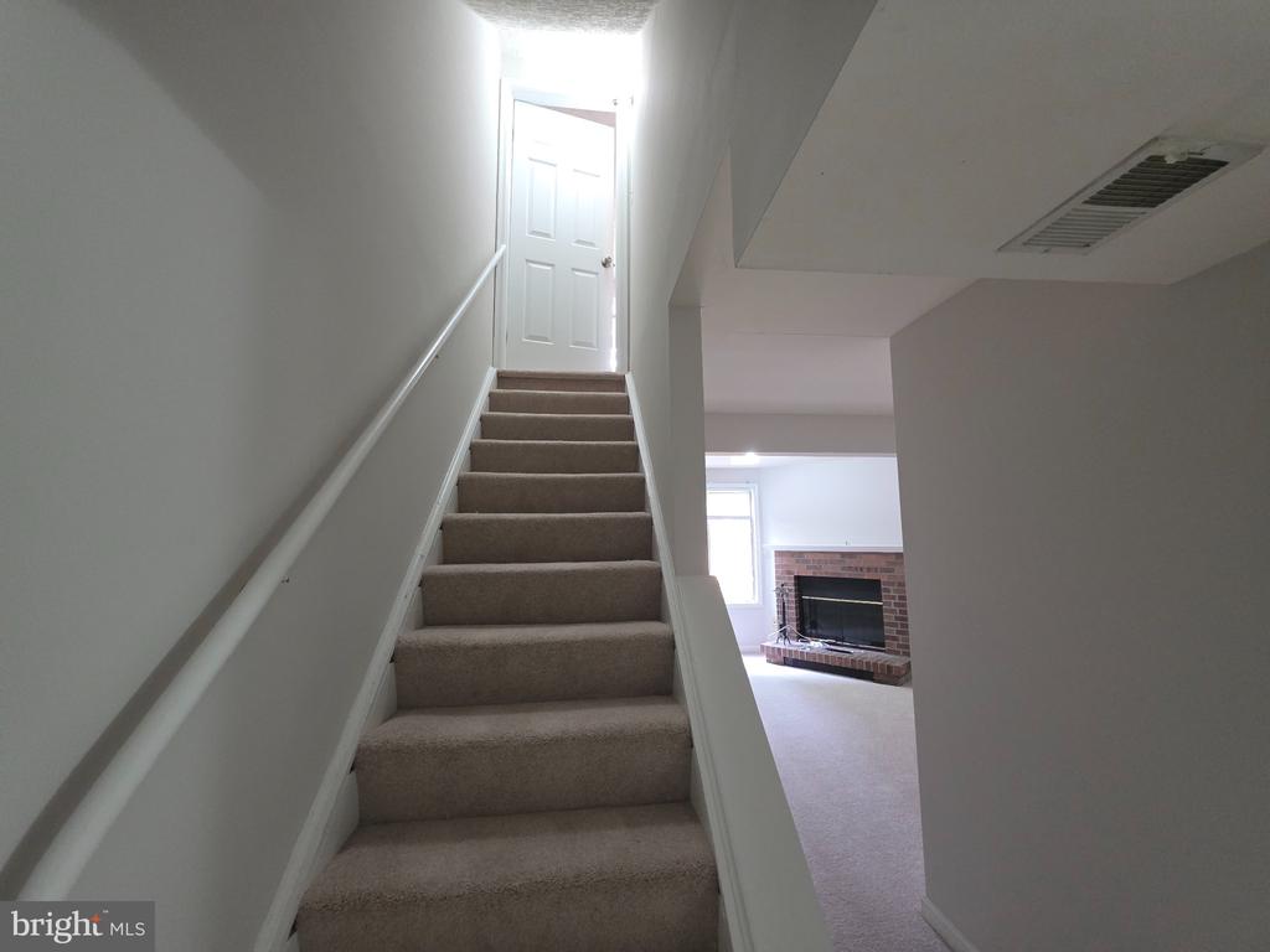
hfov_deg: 106.2
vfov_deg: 89.9
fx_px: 477
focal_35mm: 13
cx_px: 635
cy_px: 476
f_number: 1.9
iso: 500
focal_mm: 2.2
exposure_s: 1/60
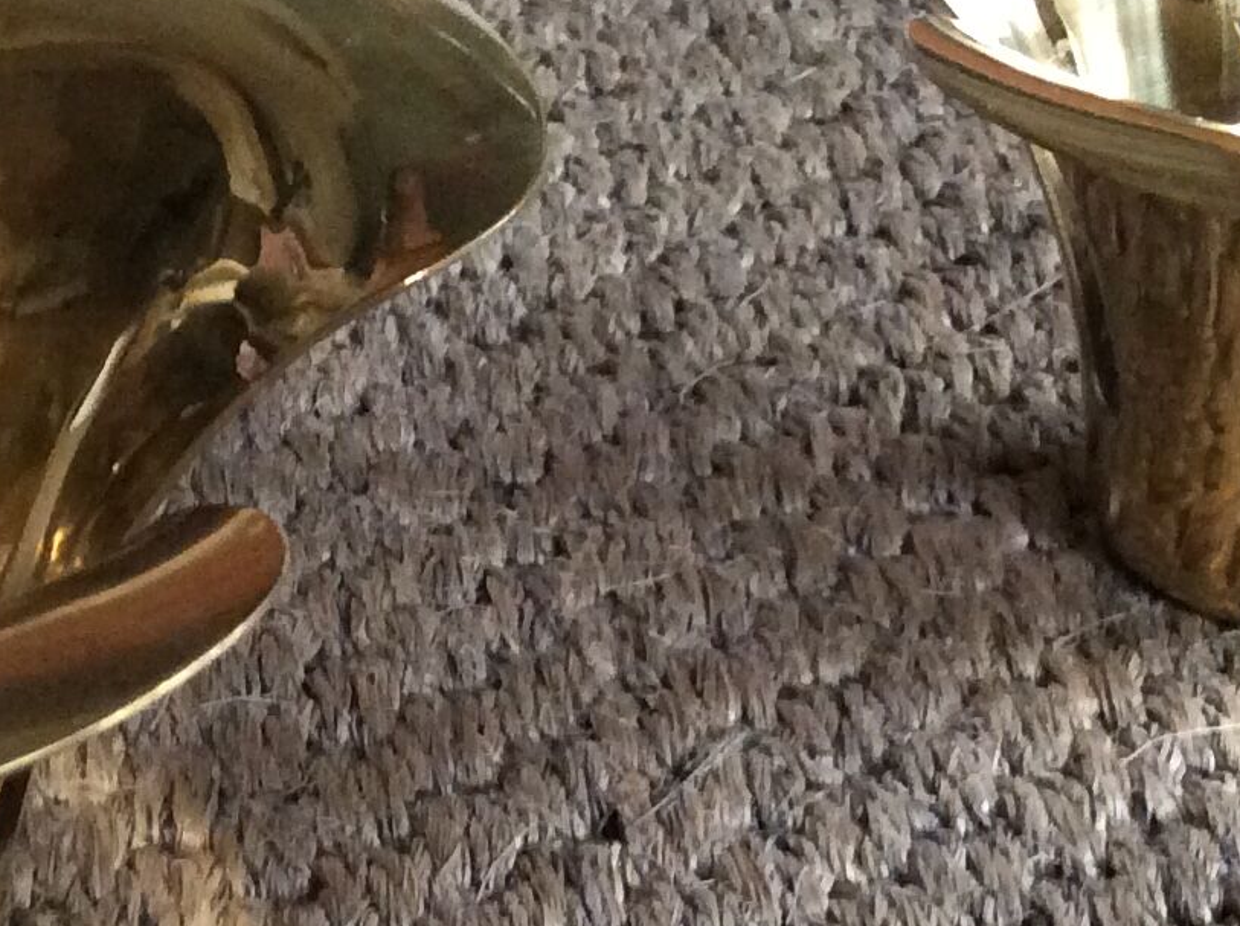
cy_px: 685
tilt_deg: -35.2
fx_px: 3648
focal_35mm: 102
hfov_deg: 19.3
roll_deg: +0.2
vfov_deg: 14.4
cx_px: 523
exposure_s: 1/25
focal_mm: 3.3
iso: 250
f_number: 2.4
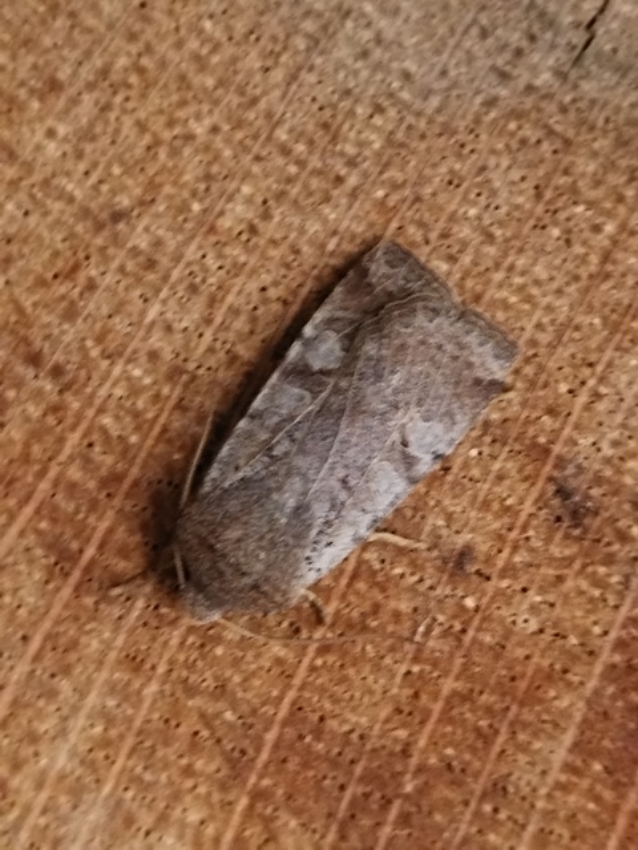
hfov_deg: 51.4
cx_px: 319
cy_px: 425
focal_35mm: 27
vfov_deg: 65.3
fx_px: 664
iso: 566
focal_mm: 4.71
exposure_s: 1/25
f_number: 1.79
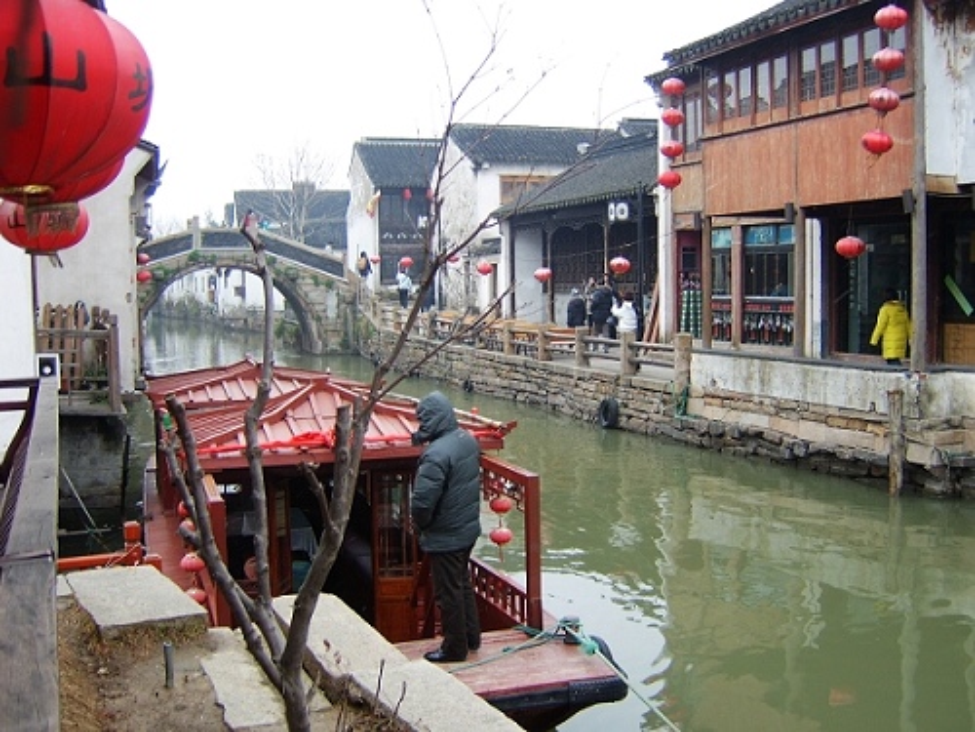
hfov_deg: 58.4
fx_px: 873
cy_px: 366
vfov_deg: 45.4
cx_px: 488
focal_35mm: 31
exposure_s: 1/65
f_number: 2.7
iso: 50
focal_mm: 8.13
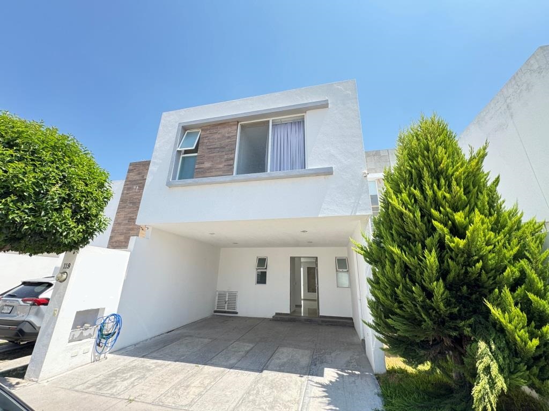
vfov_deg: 85.7
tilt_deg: +17.6
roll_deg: -1.5
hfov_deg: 102.1
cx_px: 274
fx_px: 222
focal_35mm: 14
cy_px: 206
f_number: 2.2
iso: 40
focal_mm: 2.22
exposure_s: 1/381
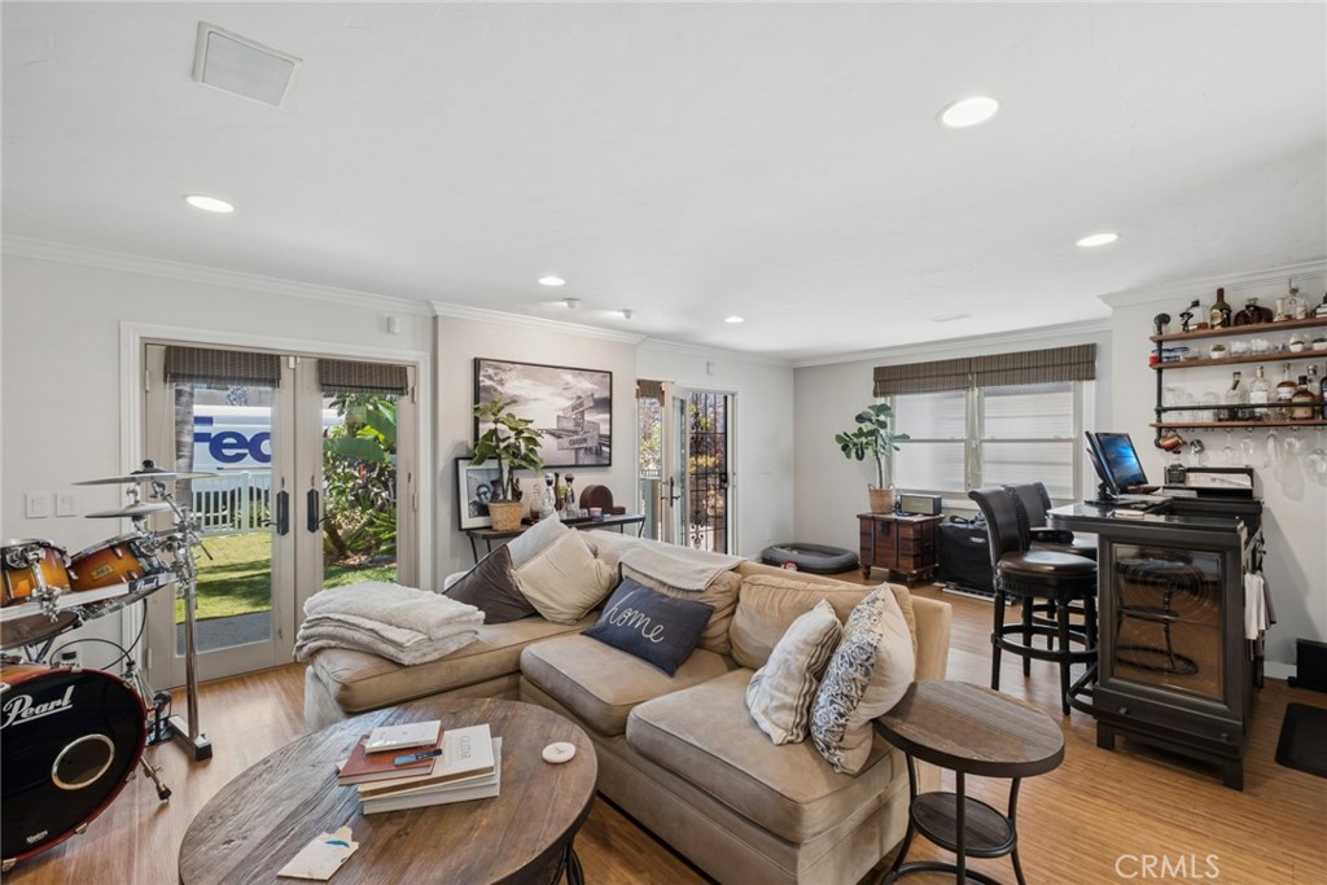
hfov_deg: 100.4
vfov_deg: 77.3
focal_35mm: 15
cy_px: 442
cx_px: 664
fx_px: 553
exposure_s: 1/7
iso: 200
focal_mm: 10
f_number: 8
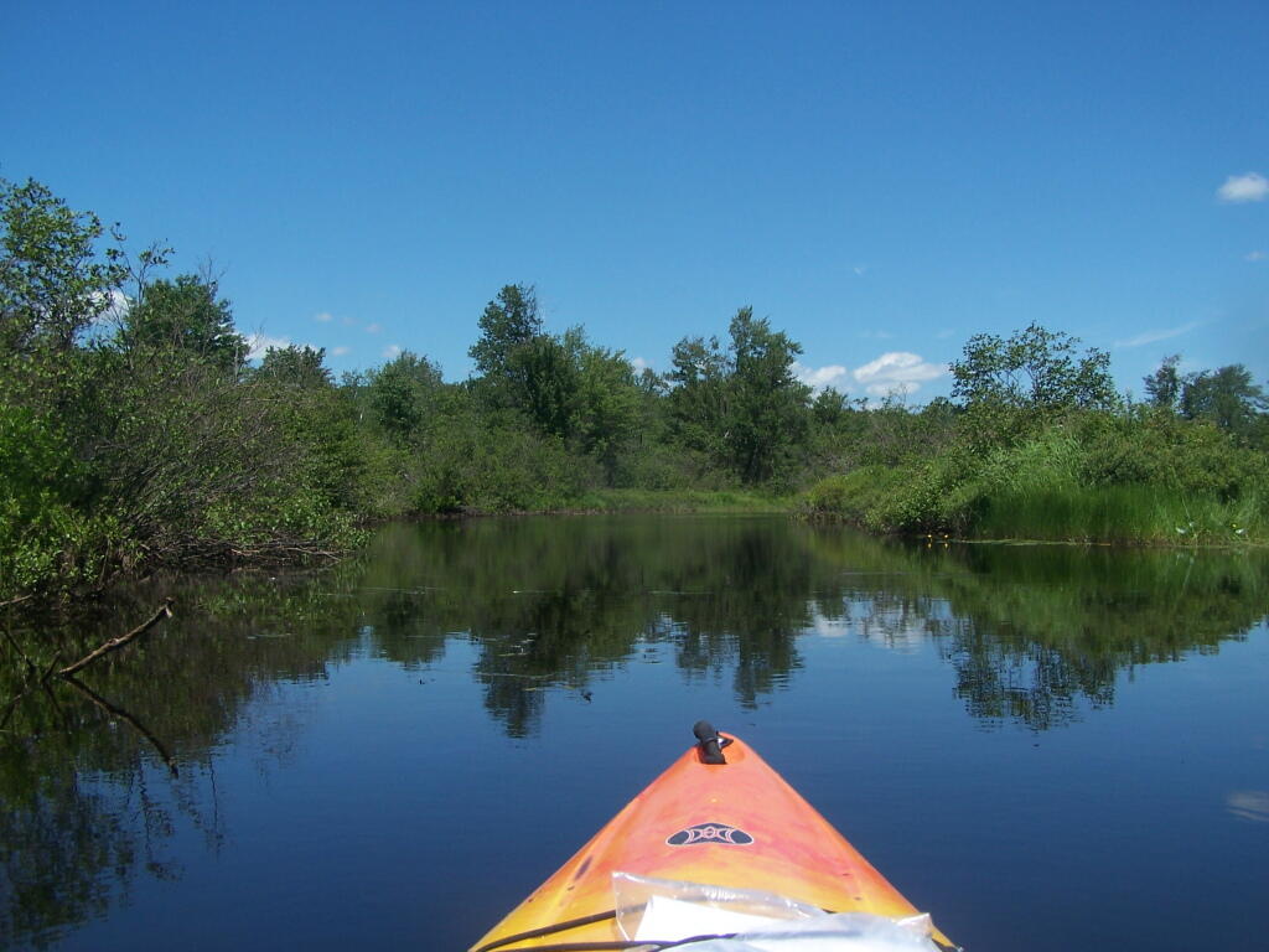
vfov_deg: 37.7
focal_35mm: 38
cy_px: 476
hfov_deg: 49.0
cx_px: 634
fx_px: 1393
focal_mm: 6.3
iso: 80
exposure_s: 1/1000
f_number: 4
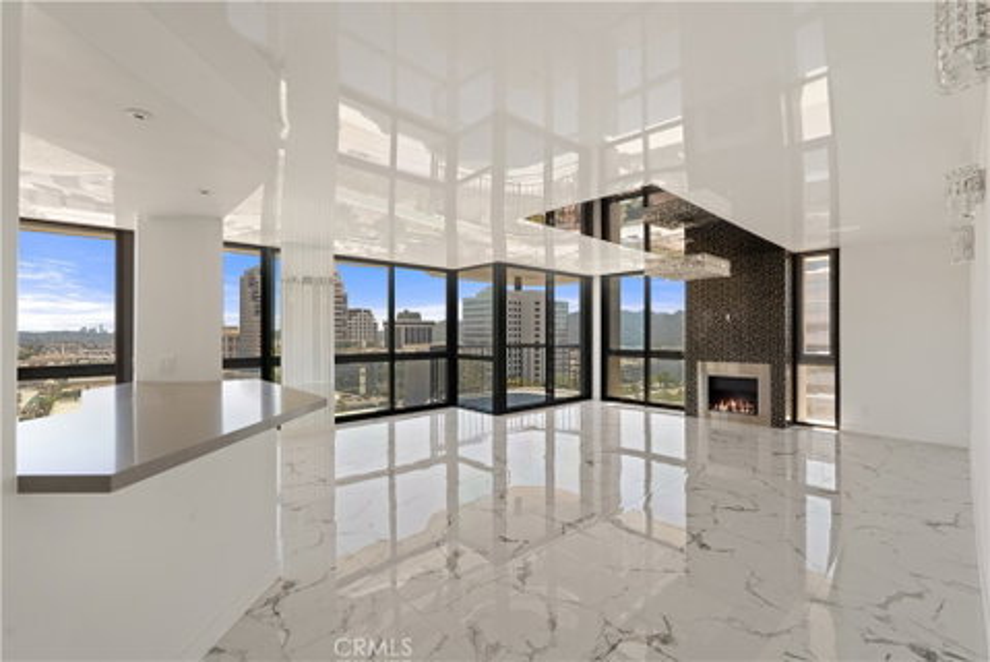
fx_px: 440
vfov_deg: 73.8
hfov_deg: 96.7
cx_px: 495
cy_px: 331
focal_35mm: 16
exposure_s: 1/30
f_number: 9
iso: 800
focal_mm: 16
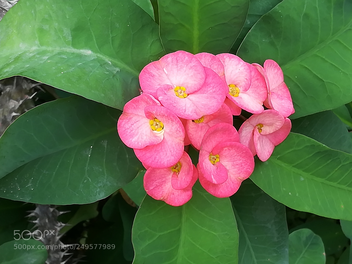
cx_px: 176
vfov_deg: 15.1
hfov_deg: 20.0
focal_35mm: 98
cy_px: 132
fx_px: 997
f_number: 2.2
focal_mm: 3.83
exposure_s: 1/60
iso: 50
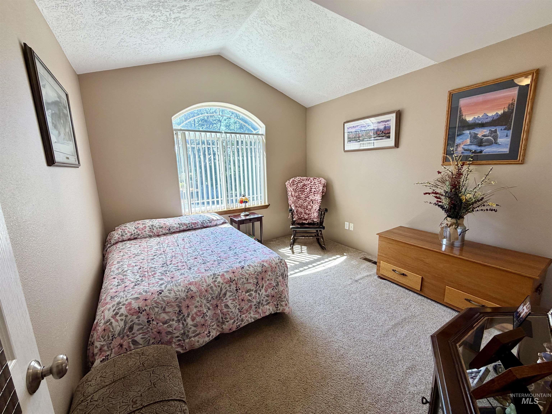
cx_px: 276
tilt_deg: -10.5
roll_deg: +1.6
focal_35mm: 14
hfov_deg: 102.1
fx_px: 223
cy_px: 207
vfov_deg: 85.7
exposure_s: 1/120
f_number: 2.2
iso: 80
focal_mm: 2.22
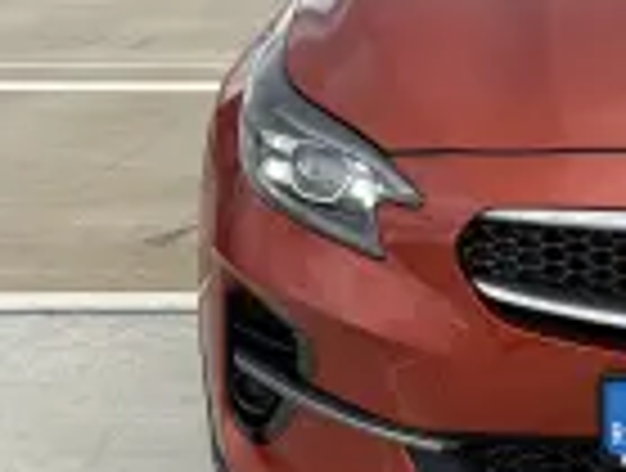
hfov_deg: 15.3
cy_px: 171
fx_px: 2248
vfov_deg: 12.0
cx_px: 739
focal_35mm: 124
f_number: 1.78
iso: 80
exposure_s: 1/2667
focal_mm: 6.76
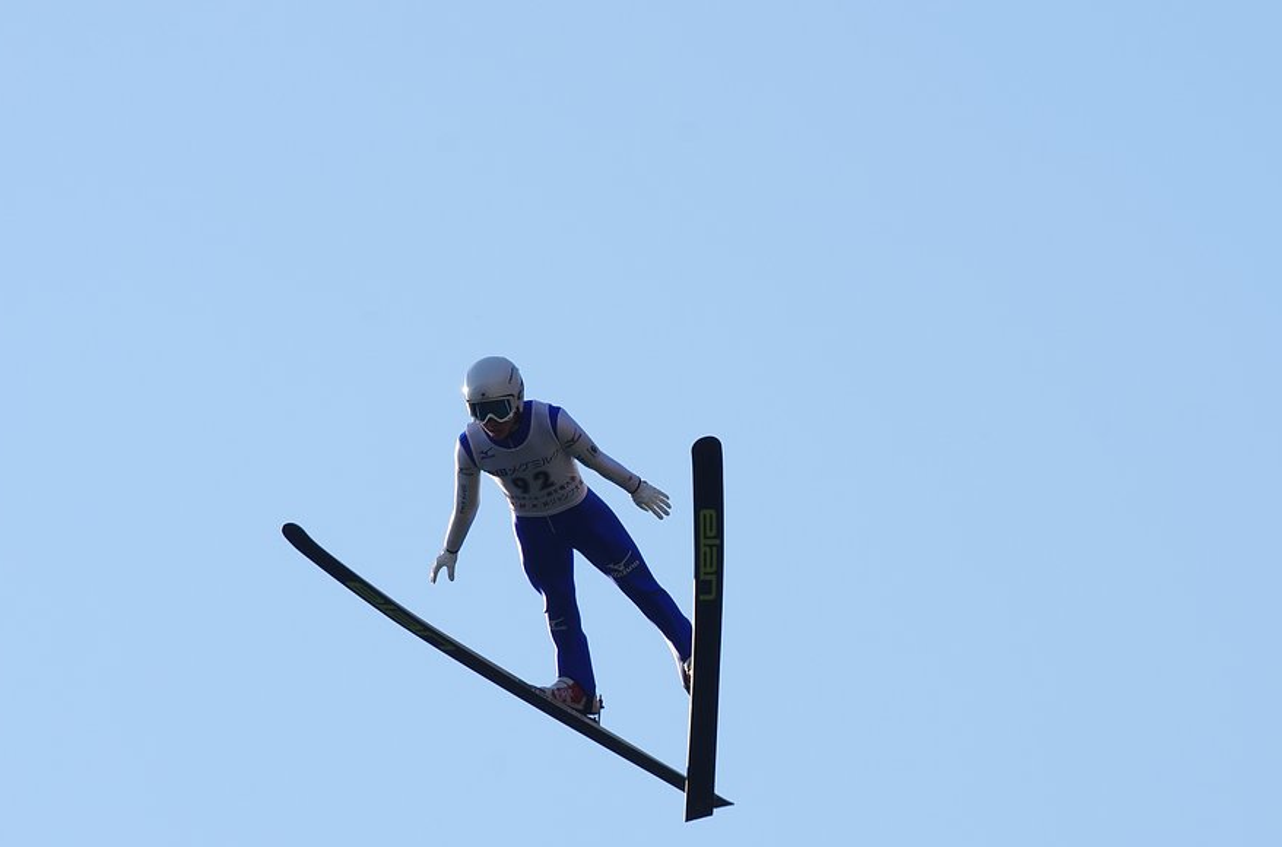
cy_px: 459
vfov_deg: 3.9
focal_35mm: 350
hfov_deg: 5.9
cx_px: 682
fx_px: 12428
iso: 100
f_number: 10
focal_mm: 200
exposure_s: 1/160
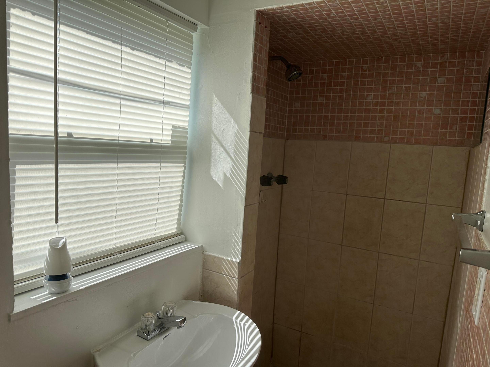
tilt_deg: -3.6
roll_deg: -4.5
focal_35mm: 24
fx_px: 340
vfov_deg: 56.8
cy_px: 184
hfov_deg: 71.6
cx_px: 245
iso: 80
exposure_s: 1/2410
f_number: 1.78
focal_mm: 6.86
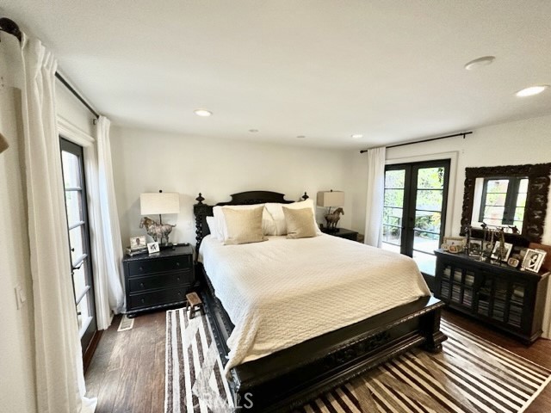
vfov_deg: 85.7
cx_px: 276
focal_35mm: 14
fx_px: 223
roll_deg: -0.6
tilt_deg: -6.2
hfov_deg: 102.1
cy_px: 206
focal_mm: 2.22
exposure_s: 1/60
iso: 250
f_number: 2.2
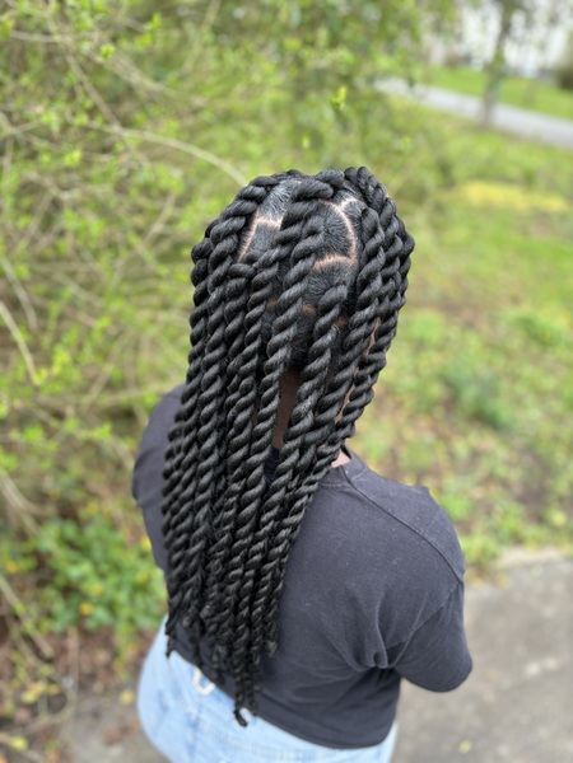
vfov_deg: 67.3
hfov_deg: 53.1
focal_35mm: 26
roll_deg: -7.2
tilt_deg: -30.6
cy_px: 382
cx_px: 286
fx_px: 574
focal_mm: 5.96
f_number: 1.6
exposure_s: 1/121
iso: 100
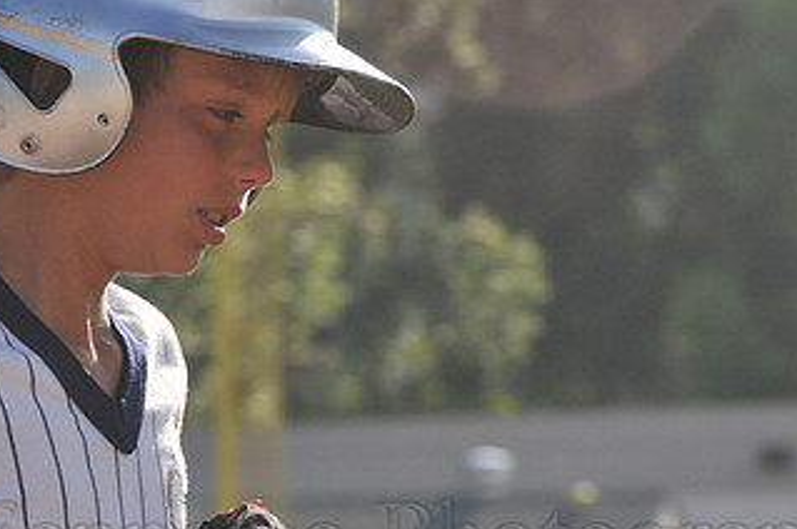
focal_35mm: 464
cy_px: 233
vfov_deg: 3.0
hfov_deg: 4.4
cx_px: 247
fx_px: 10262
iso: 400
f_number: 11
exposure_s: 1/500
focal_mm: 170
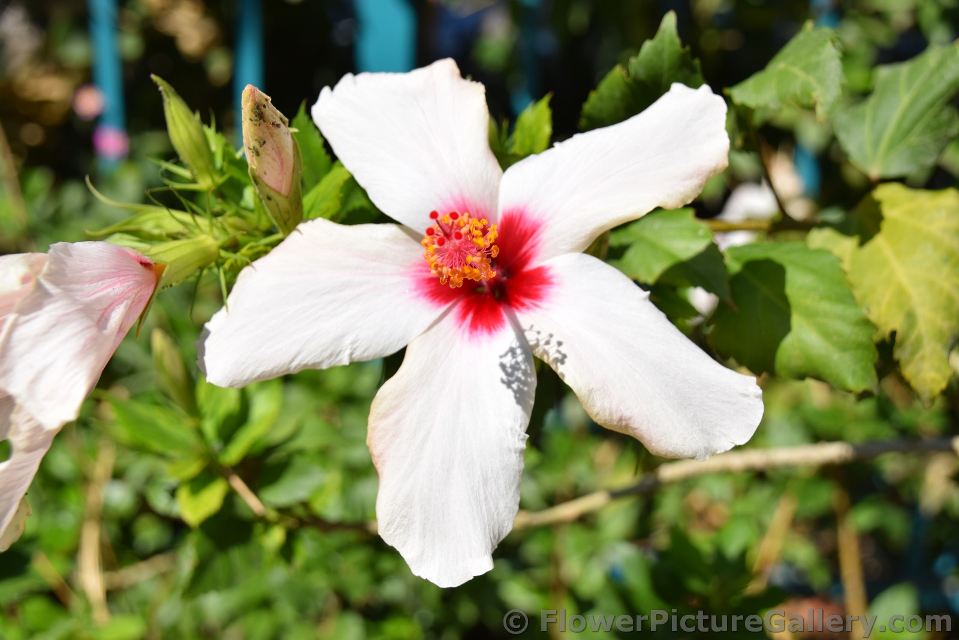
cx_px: 480
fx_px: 1758
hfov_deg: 30.5
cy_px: 320
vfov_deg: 20.6
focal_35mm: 66
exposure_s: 1/500
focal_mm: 44
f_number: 8
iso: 200
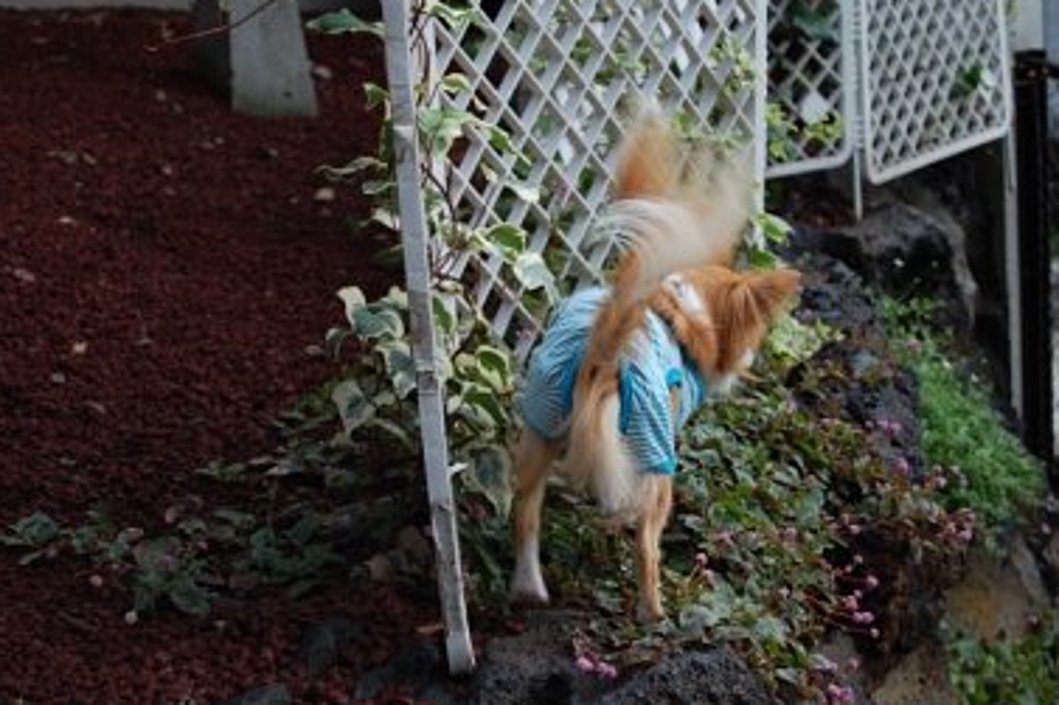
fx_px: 2514
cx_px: 535
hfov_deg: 23.8
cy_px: 345
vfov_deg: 16.0
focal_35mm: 86
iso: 250
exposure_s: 1/125
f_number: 5.6
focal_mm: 55
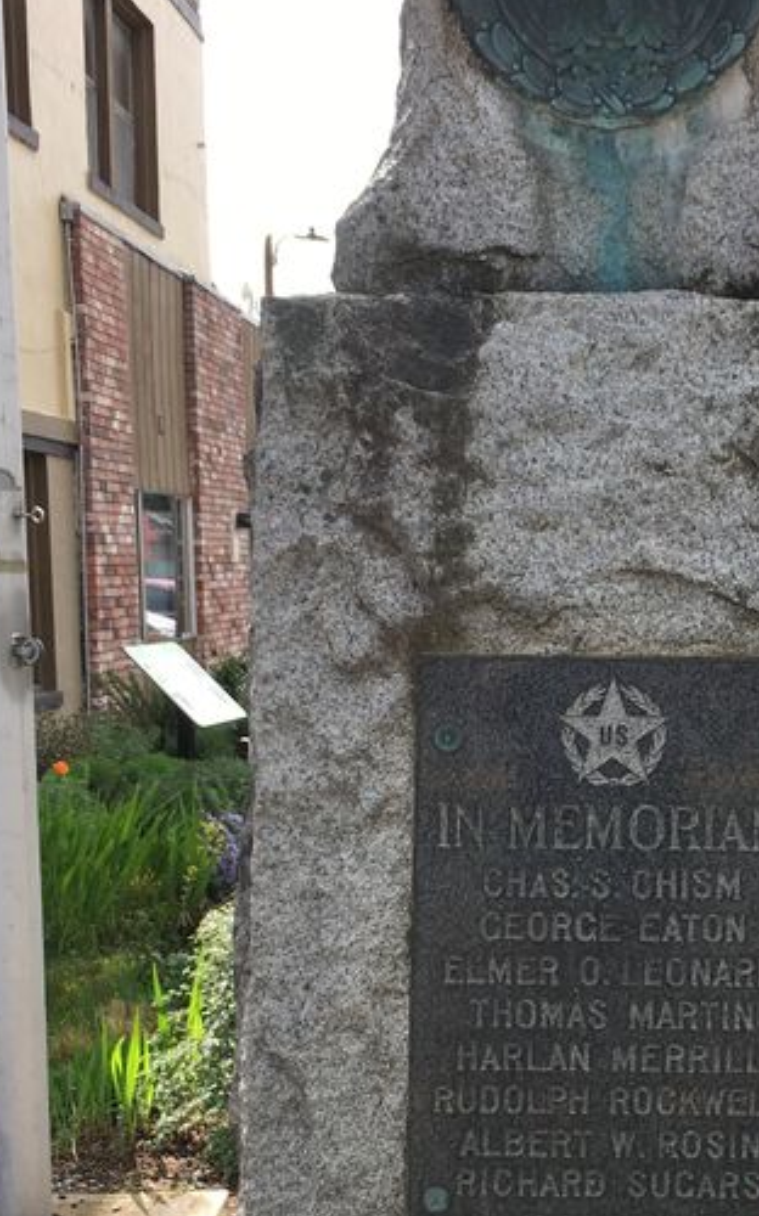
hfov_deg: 20.6
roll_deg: -0.1
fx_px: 2054
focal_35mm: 62
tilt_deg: -7.8
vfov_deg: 32.6
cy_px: 846
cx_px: 650
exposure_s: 1/523
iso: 25
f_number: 2.2
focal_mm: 4.15
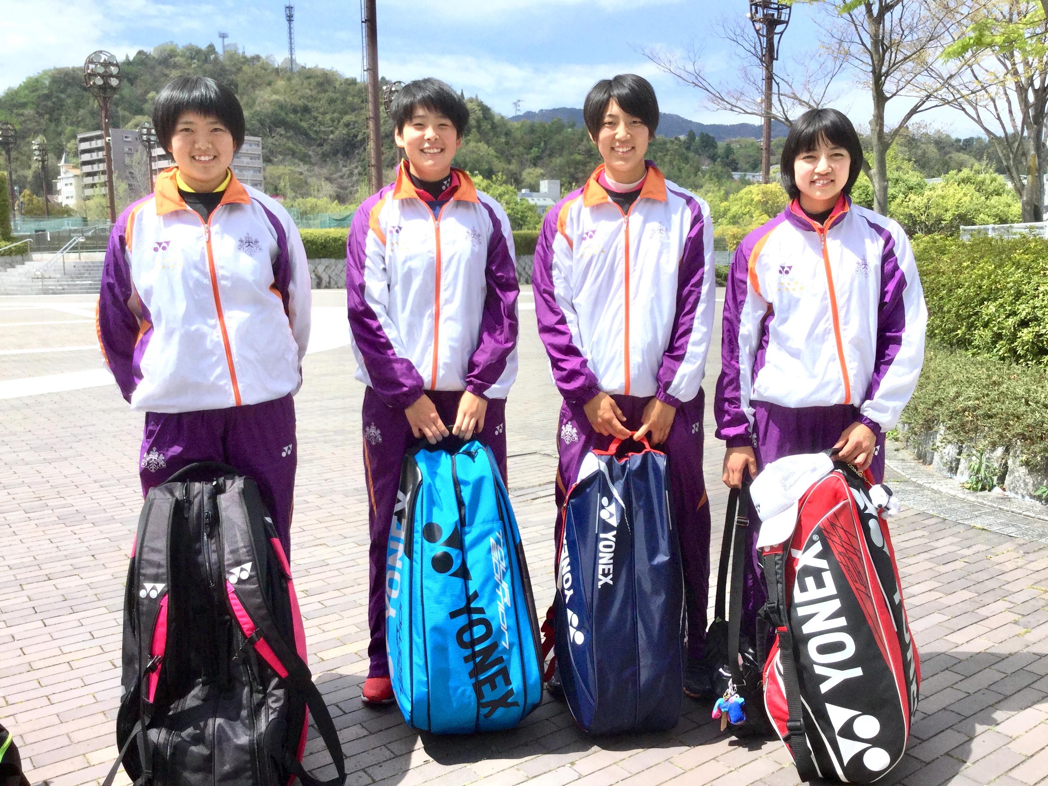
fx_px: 939
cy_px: 393
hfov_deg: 58.4
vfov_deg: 45.4
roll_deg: +0.7
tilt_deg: -10.6
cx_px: 524
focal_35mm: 31
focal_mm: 3.3
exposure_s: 1/1698
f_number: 2.4
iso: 25
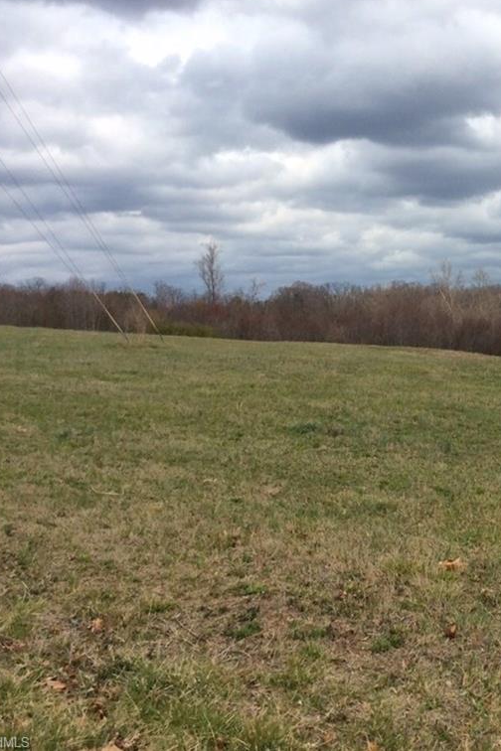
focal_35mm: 45
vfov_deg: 43.6
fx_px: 939
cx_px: 467
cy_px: 373
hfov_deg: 28.5
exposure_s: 1/1684
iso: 32
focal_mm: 3.3
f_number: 2.4
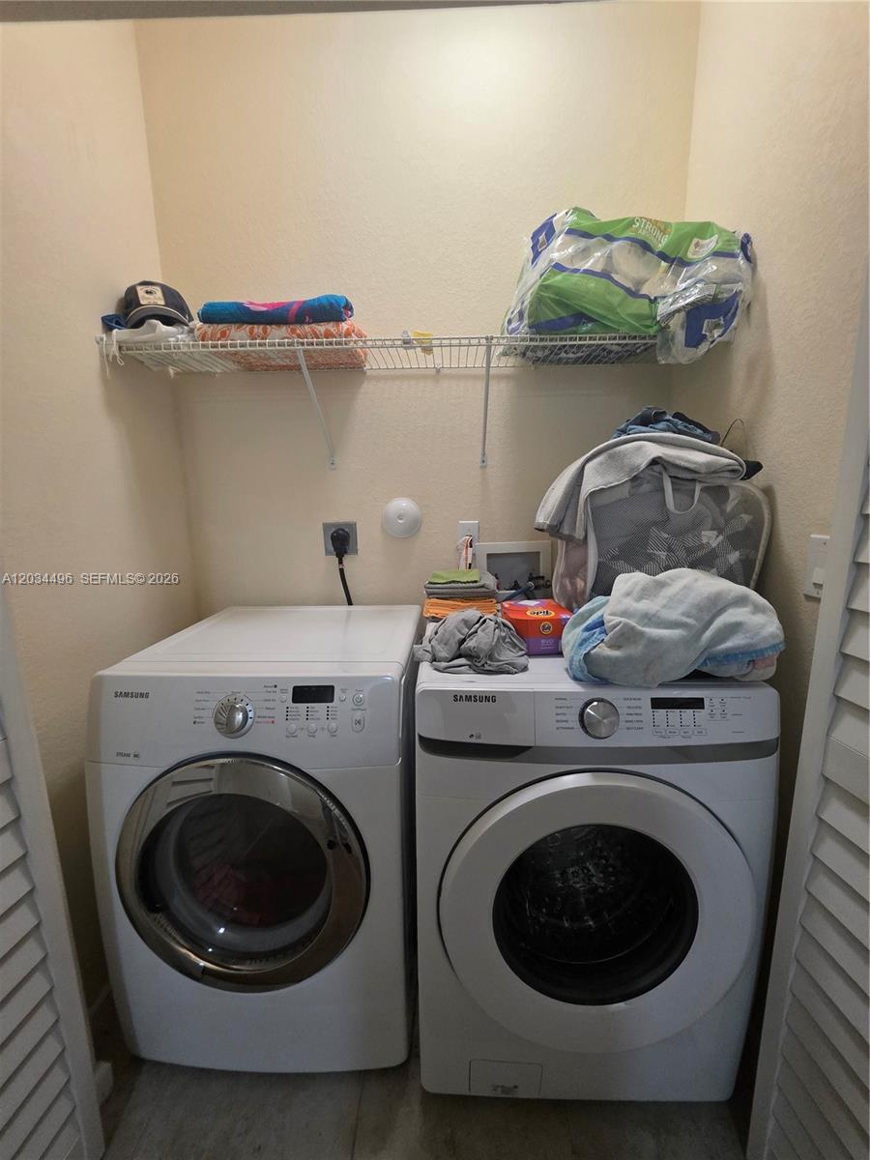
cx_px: 435
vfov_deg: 106.2
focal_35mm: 13
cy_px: 580
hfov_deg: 89.9
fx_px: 436
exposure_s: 1/120
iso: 250
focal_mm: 2.2
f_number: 1.9
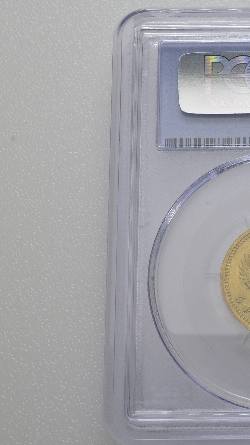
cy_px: 223
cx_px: 286
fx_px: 1013
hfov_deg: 13.7
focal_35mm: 86
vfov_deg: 24.7
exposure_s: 1/250
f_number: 14
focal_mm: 36
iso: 400
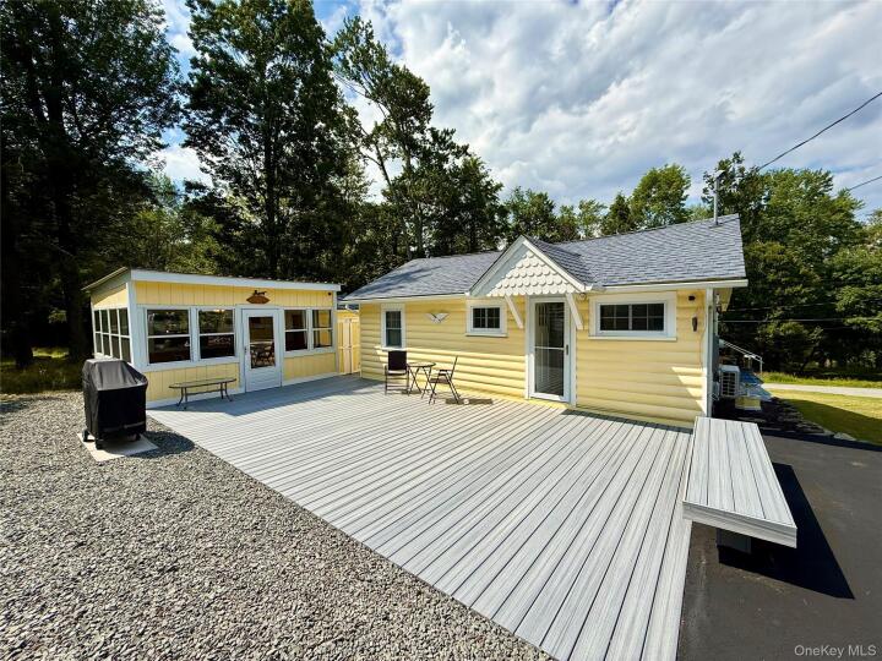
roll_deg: +1.2
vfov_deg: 85.7
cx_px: 441
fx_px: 357
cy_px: 330
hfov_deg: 102.1
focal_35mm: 14
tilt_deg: -2.0
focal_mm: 2.22
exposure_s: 1/2237
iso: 50
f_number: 2.2
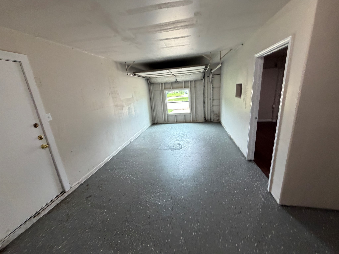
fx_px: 137
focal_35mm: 14
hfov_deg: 102.1
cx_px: 170
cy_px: 127
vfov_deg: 85.7
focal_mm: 2.22
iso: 320
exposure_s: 1/121
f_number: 2.2
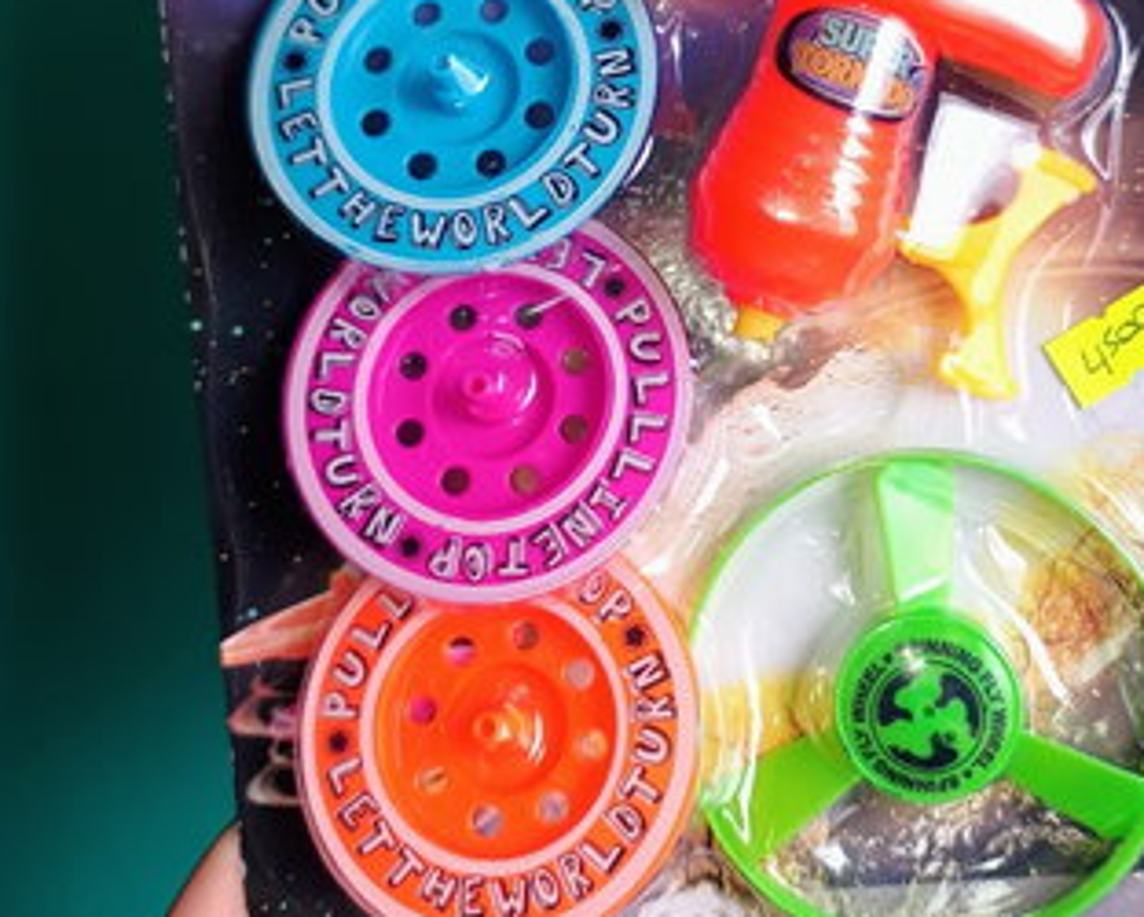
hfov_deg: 45.5
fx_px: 1355
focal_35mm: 40
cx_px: 689
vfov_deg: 36.8
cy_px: 277
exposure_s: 1/100
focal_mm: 5.89
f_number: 1.4
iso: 839
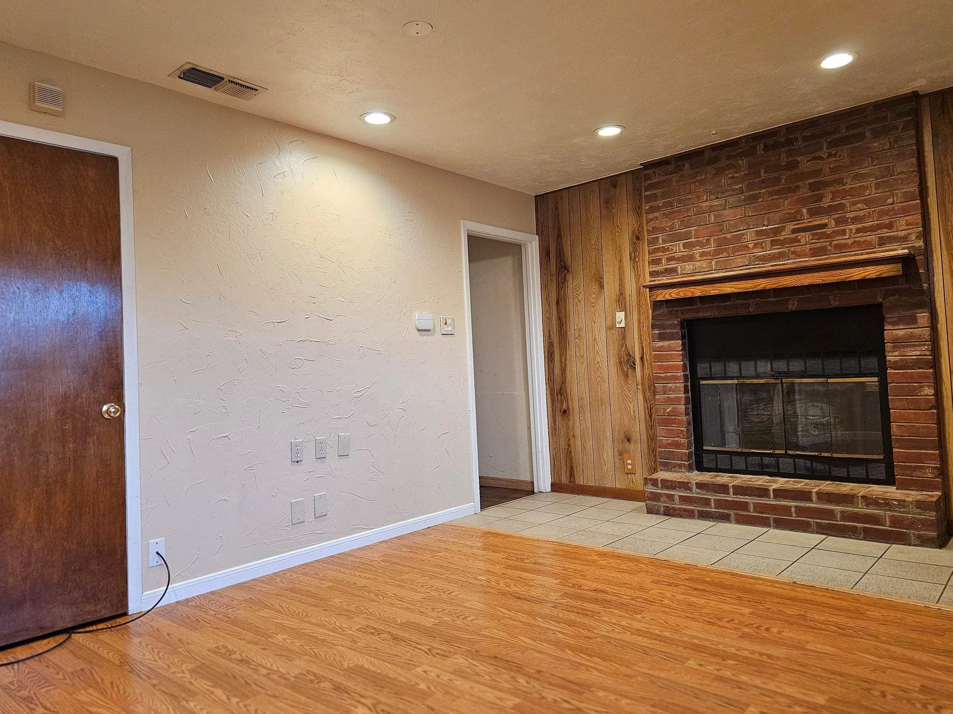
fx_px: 661
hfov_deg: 71.6
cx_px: 478
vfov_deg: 56.8
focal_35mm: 24
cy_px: 347
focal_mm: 6.3
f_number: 1.7
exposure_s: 1/120
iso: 800
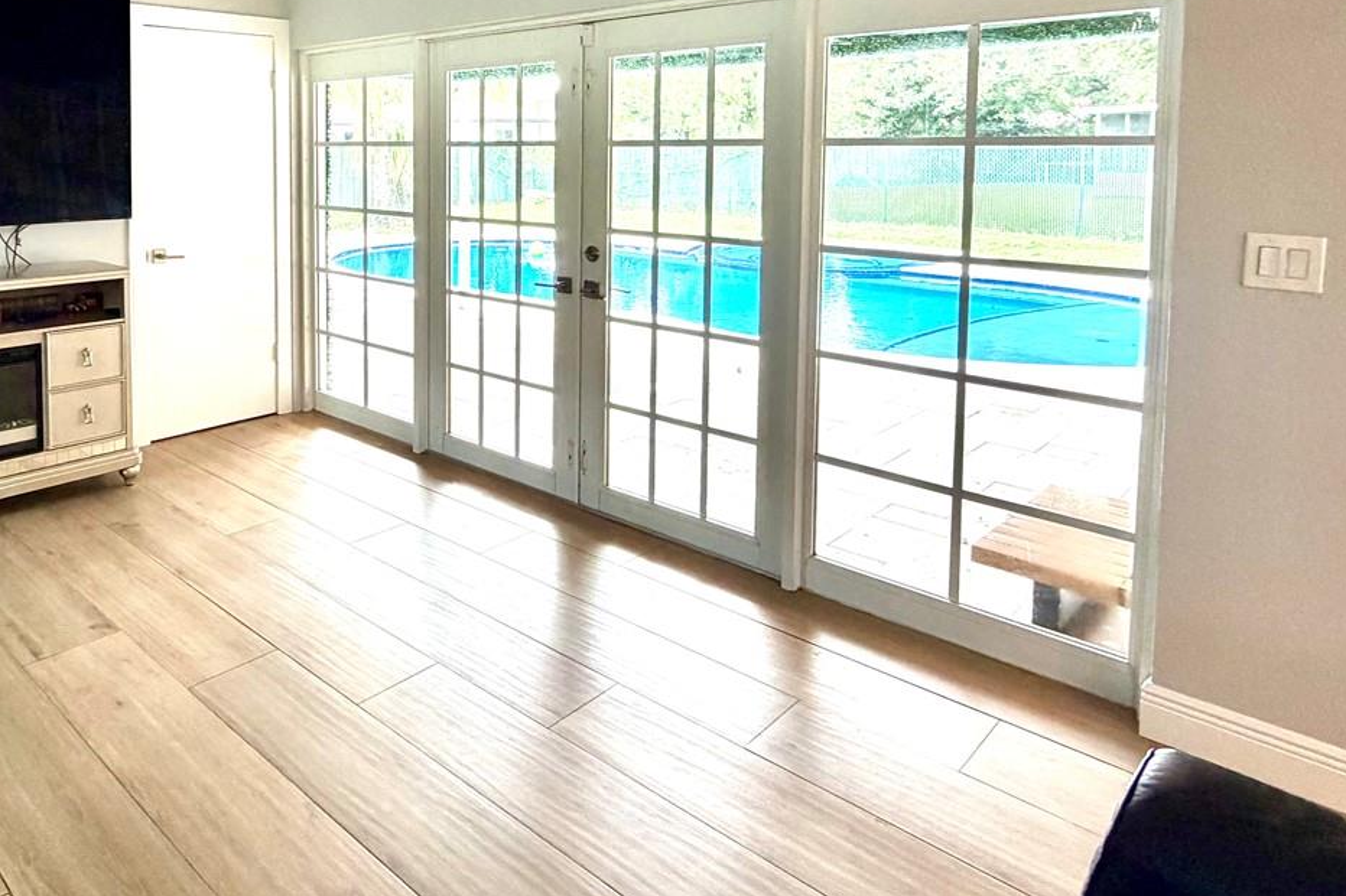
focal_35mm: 25
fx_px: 934
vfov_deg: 48.8
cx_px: 358
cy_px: 198
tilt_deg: -3.7
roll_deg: +0.7
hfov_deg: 67.6
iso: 250
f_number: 2.2
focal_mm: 2.22
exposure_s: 1/60
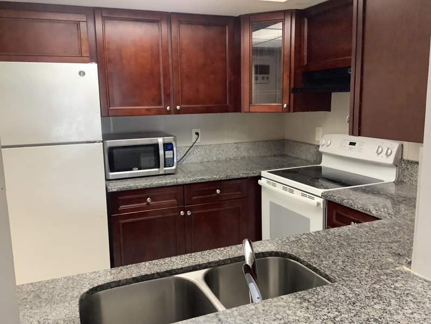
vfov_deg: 45.4
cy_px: 162
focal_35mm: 31
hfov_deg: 58.4
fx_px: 386
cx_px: 216
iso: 320
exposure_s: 1/60
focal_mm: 3.3
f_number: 2.4
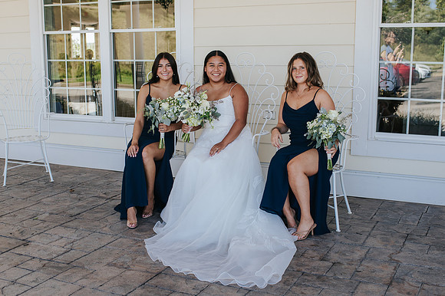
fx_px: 580
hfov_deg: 42.0
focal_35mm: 47
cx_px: 214
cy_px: 160
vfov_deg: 28.6
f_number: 3.5
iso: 220
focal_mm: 35
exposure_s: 1/250
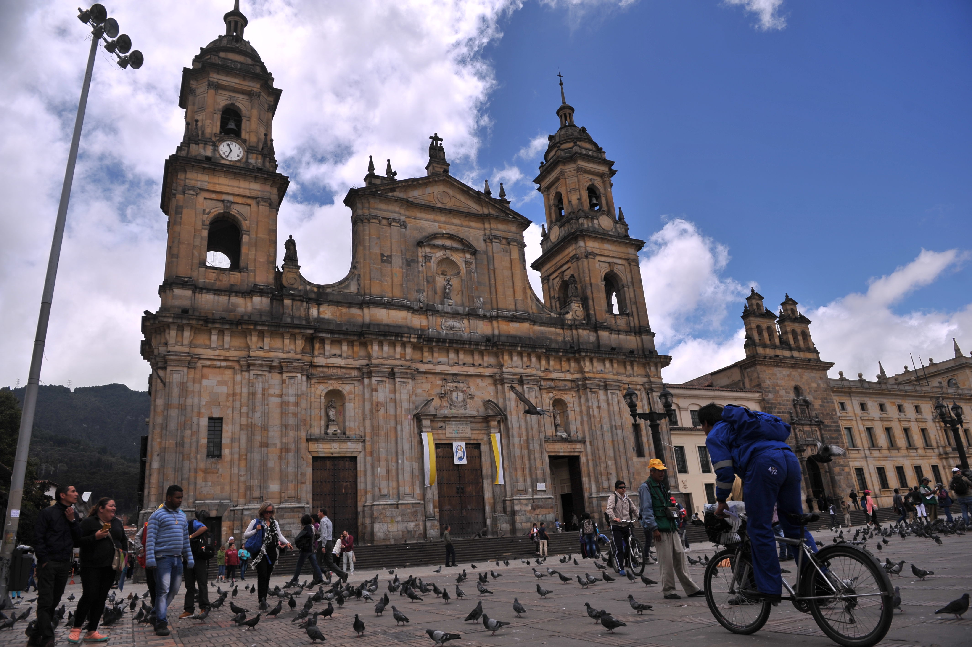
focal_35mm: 24
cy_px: 324
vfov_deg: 53.1
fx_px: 648
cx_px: 486
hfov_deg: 73.8
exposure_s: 1/2500
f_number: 4.5
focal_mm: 24
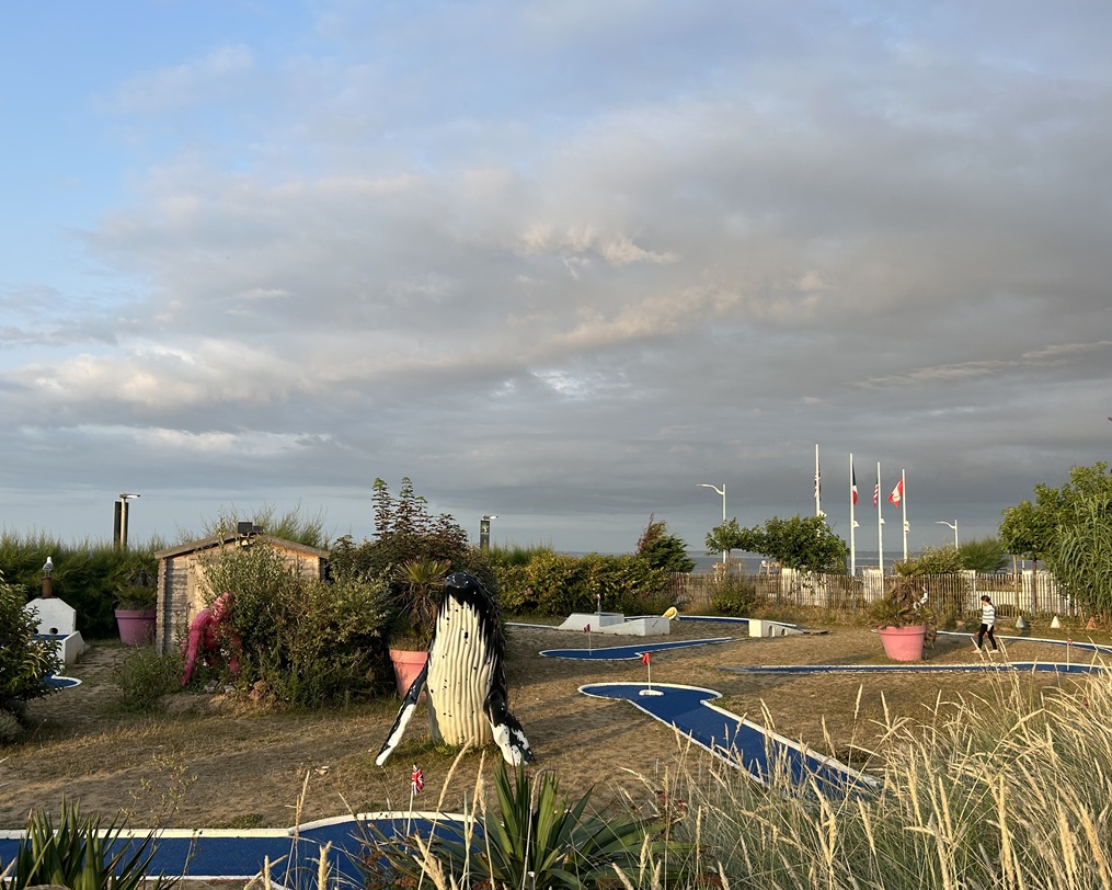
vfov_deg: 48.5
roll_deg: -0.7
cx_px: 465
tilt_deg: +5.3
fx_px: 987
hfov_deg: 58.5
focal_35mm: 30
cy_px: 483
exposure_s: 1/1079
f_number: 1.5
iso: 50
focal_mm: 5.7
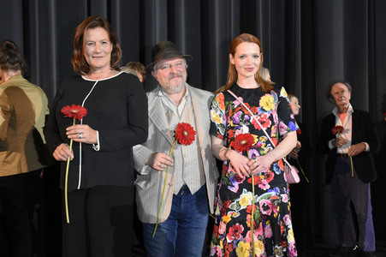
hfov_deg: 48.0
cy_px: 128
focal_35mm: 40
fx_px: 434
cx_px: 193
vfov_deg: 33.0
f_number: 6.3
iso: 3200
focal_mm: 27
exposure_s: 1/60
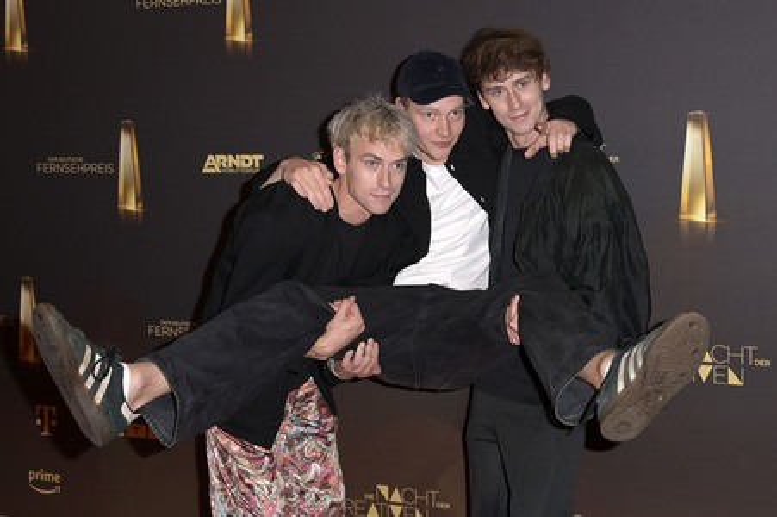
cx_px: 388
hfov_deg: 53.2
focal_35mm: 36
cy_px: 258
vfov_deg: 36.8
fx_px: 776
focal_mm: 36
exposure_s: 1/200
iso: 500
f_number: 5.6
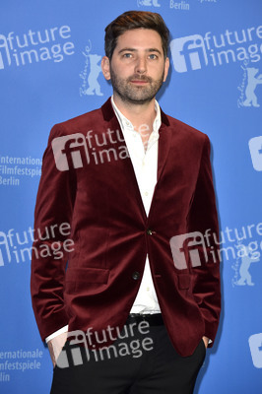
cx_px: 131
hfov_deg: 10.1
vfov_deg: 15.2
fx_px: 1476
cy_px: 197
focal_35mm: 135
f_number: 5.6
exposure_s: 1/160
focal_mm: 135
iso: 500
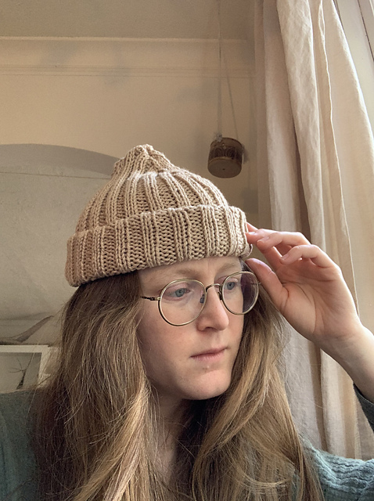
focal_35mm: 32
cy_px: 250
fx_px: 462
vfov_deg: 56.9
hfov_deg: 44.1
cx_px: 187
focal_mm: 2.87
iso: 320
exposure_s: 1/35
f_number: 2.2
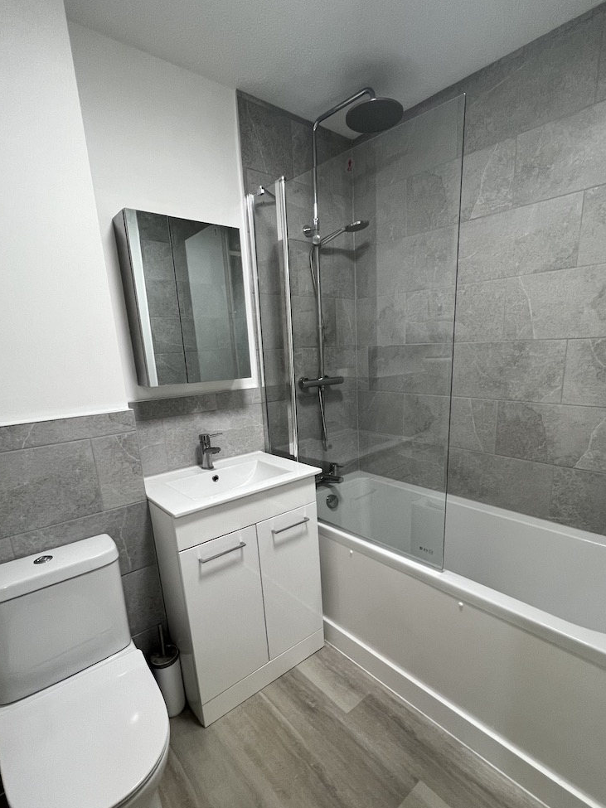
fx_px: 374
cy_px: 448
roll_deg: +3.3
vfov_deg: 94.1
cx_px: 323
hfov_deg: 78.0
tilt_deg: -14.0
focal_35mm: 16
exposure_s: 1/100
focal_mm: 1.57
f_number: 1.8
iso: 200
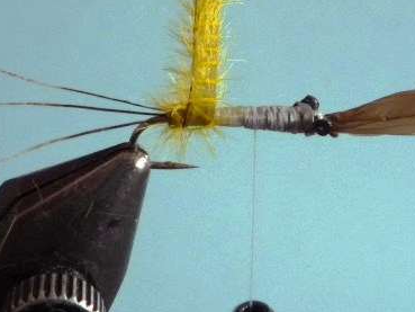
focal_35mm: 52
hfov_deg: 36.4
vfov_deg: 27.7
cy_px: 80
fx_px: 624
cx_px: 277
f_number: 3.3
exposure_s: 1/30
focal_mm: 5.2
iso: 320
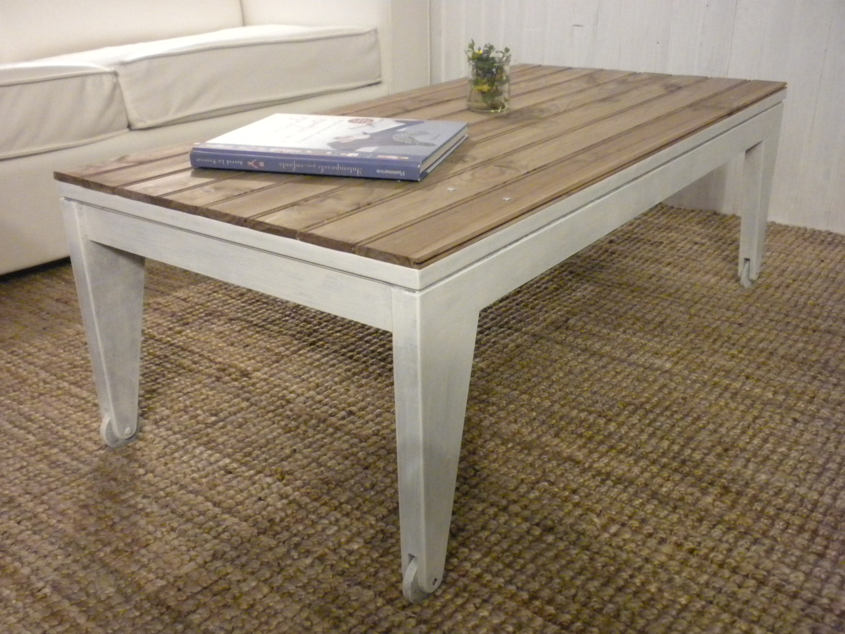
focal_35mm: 37
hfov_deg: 50.1
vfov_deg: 38.7
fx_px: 903
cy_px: 317
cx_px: 422
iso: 800
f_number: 3.5
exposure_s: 1/8
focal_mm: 6.6
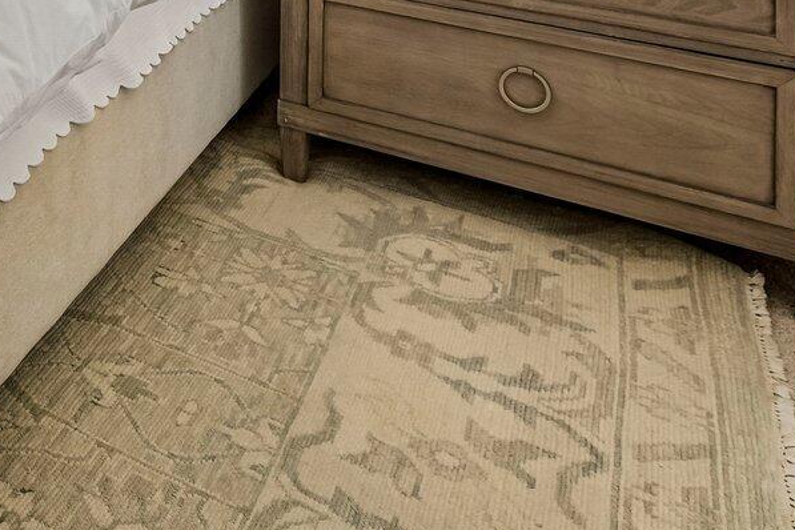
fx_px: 1060
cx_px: -209
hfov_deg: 32.3
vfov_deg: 21.3
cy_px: -356
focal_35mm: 48
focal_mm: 14
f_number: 8
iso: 250
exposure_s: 1/15
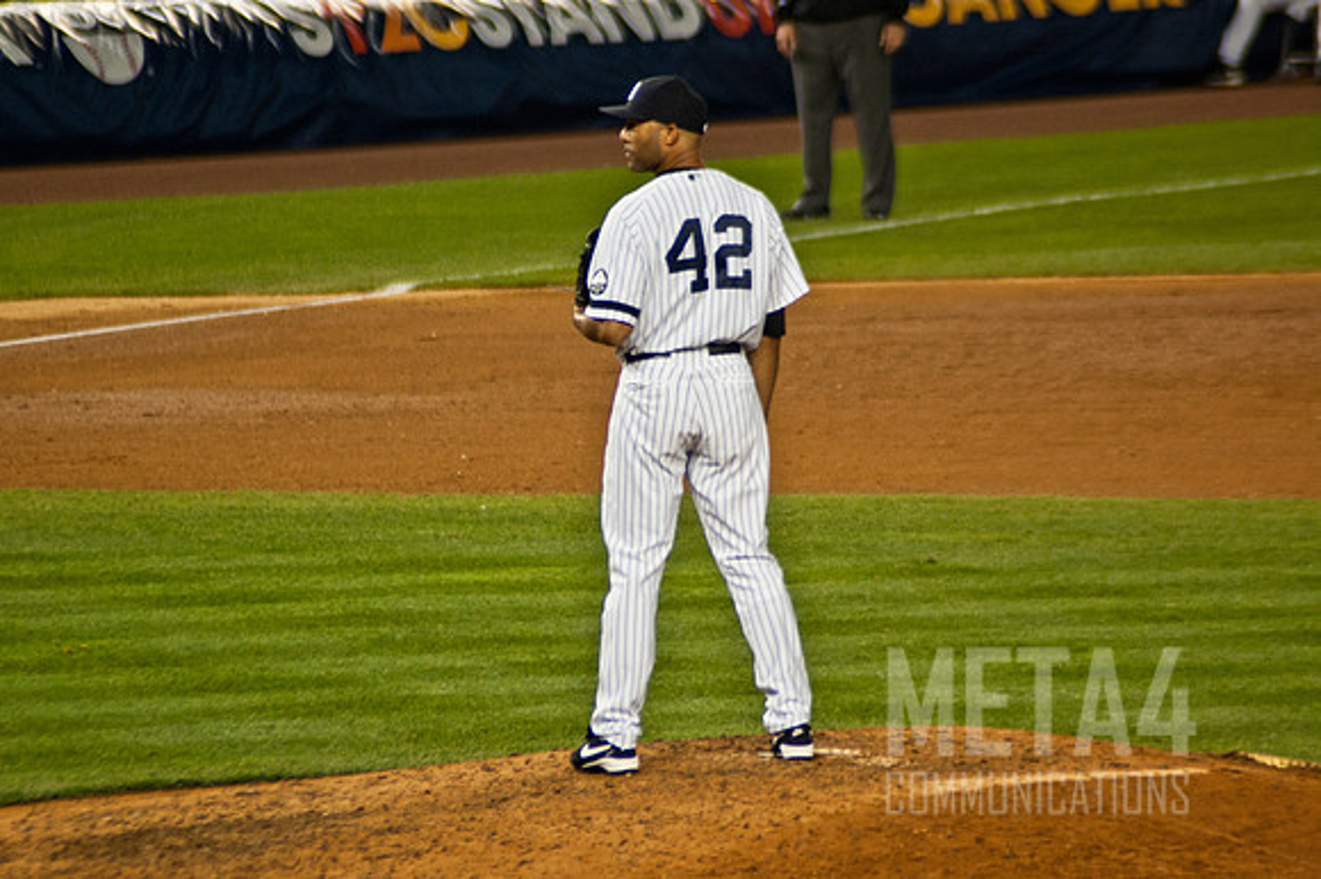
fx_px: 16502
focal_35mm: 450
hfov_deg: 4.6
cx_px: 660
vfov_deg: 3.1
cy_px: 440
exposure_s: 1/160
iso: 320
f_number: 5.6
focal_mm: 300
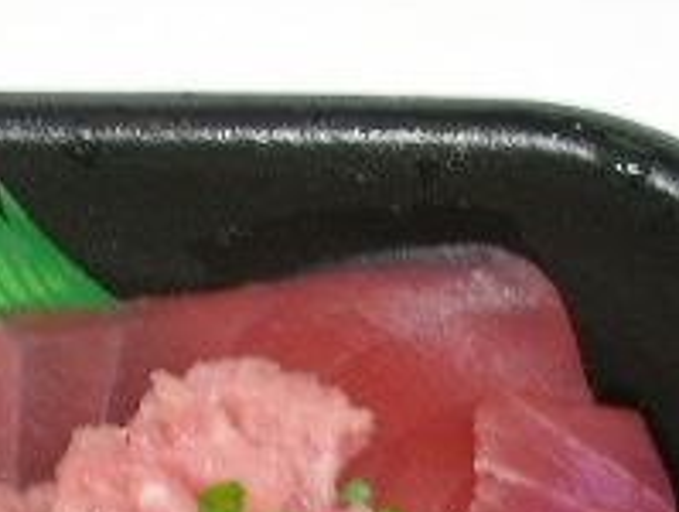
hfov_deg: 16.0
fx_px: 2397
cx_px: 143
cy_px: 806
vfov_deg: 11.6
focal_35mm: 122
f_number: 3.5
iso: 100
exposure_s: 1/5.3
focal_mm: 5.8
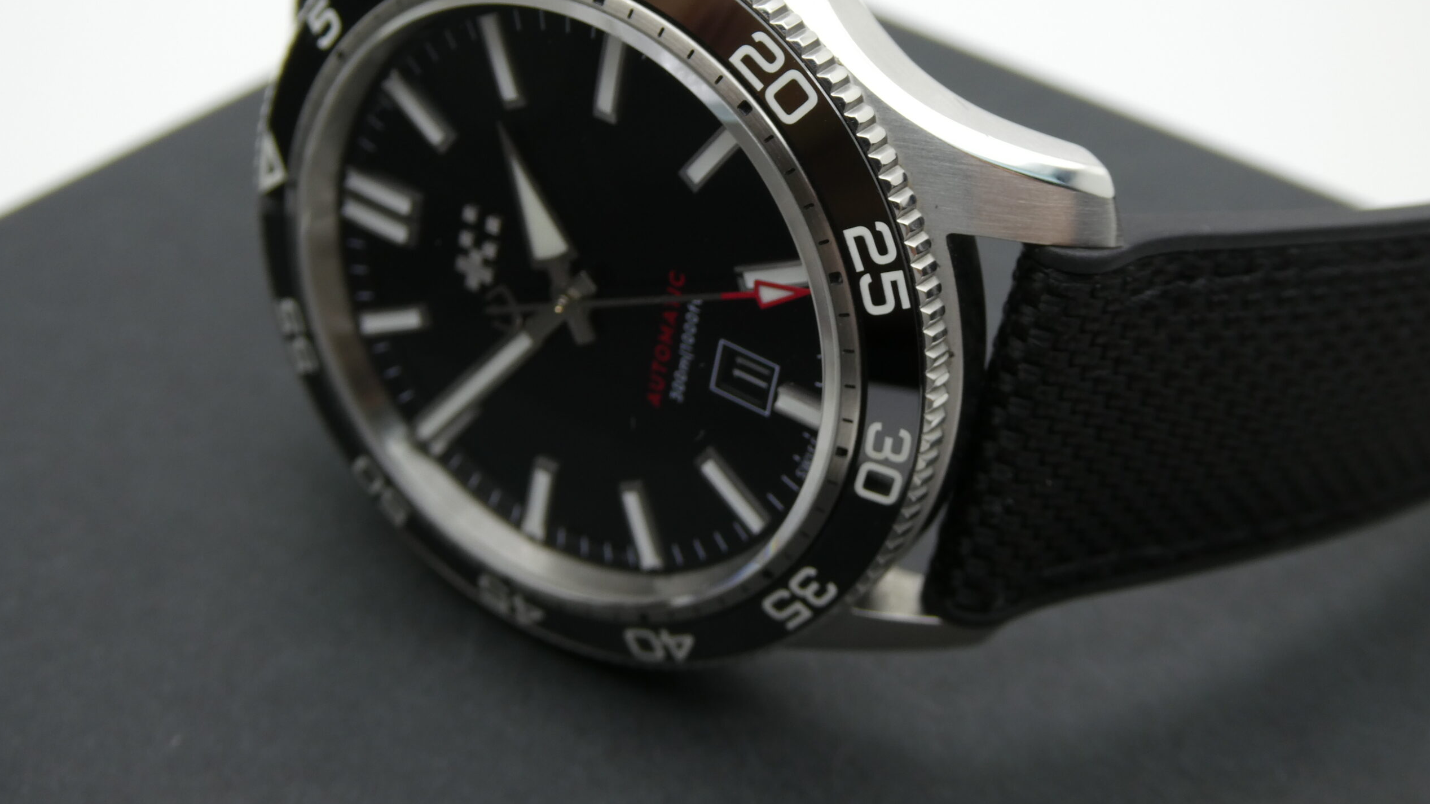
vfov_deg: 21.8
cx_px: 718
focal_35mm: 55
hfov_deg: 37.8
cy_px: 276
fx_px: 2086
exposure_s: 1/100
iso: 80
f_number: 4.1
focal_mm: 9
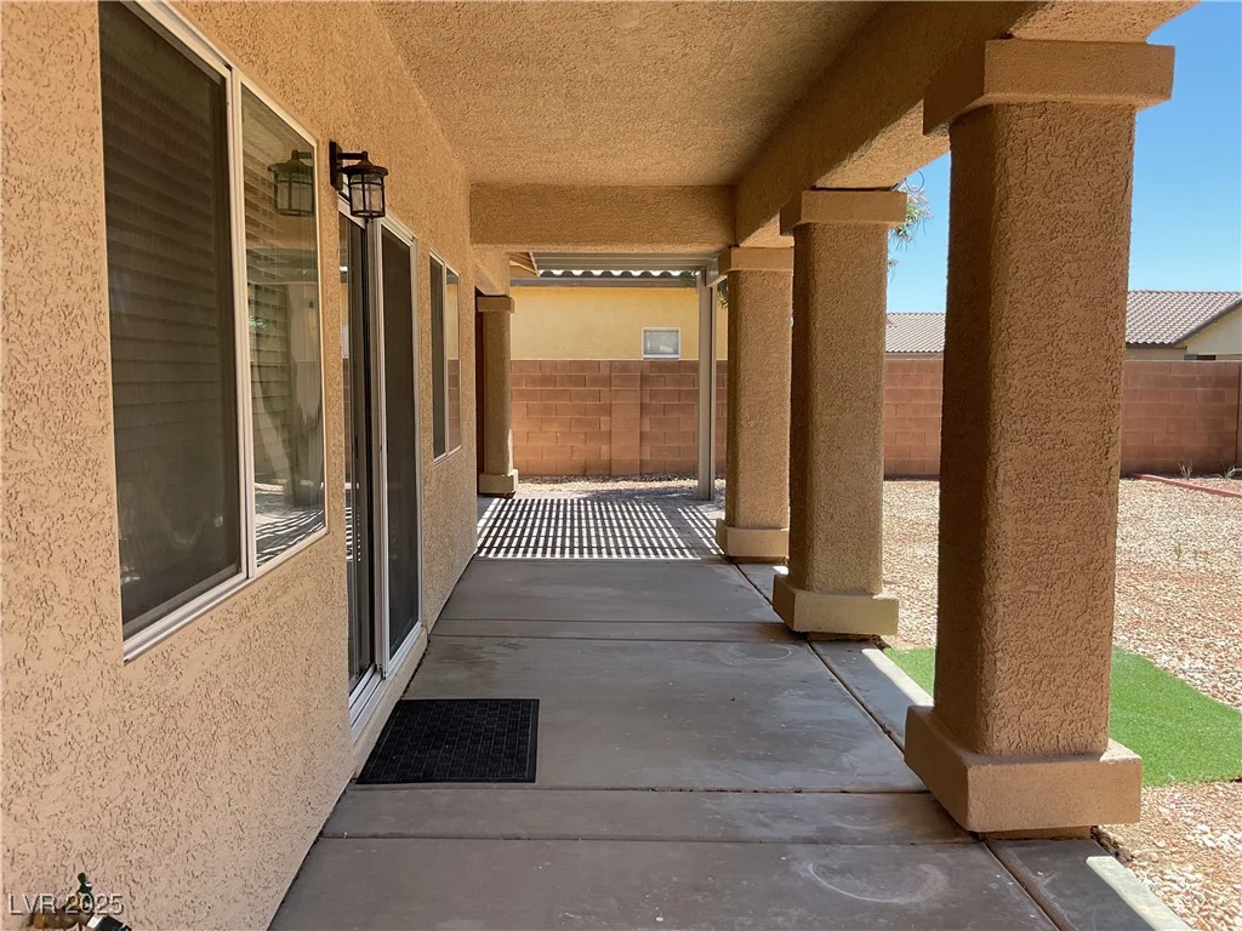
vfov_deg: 48.2
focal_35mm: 29
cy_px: 466
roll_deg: -2.2
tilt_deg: -7.8
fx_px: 1041
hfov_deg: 61.7
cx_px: 621
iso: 16
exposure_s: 1/367
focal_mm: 3
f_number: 1.8
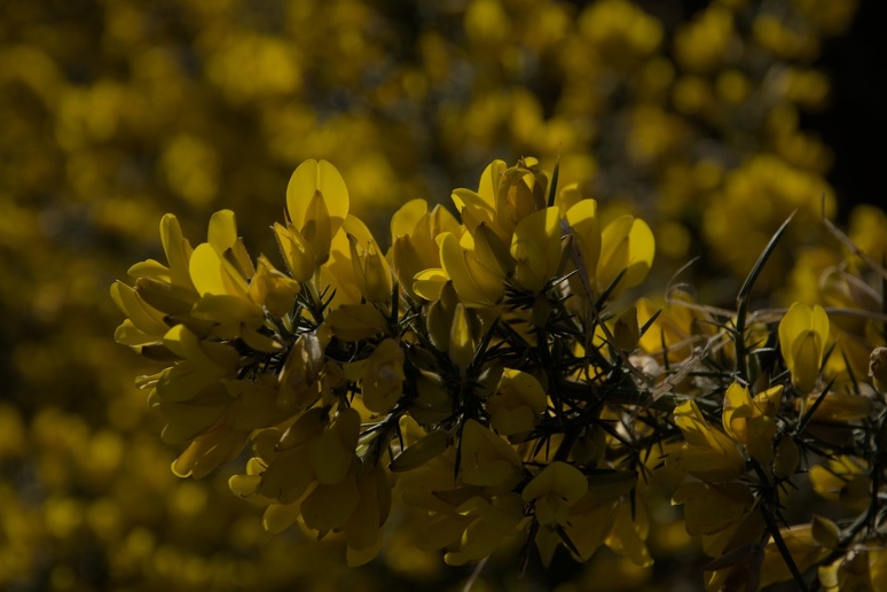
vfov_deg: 14.4
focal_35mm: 95
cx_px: 441
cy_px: 296
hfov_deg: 21.5
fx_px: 2341
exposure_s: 1/640
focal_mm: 62
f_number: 6.3
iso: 100
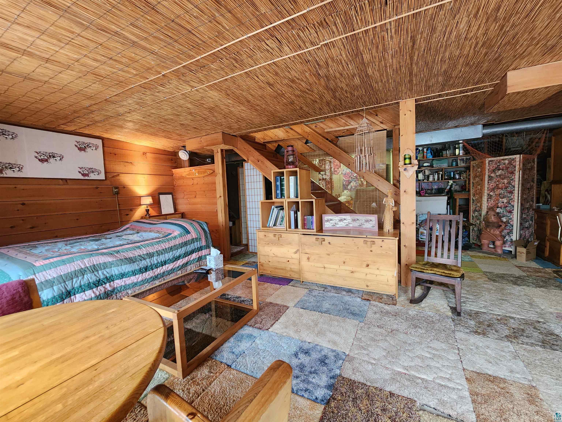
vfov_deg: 89.9
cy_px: 211
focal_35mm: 13
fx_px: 211
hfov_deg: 106.2
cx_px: 281
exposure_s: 1/30
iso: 400
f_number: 2.2
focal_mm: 2.2
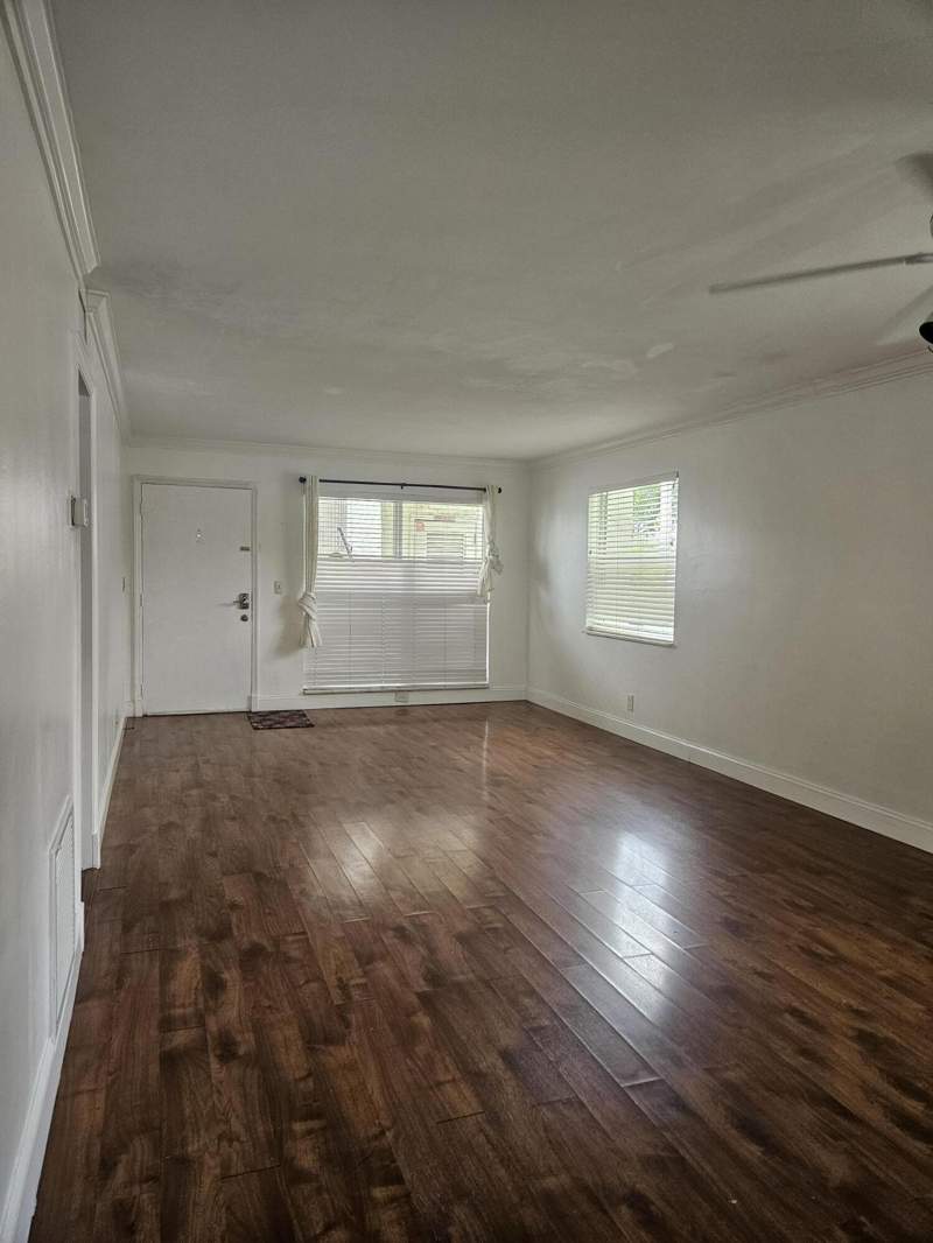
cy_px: 622
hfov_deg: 58.9
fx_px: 826
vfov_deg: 73.9
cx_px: 466
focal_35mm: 23
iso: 200
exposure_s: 1/120
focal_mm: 5.4
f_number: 1.8
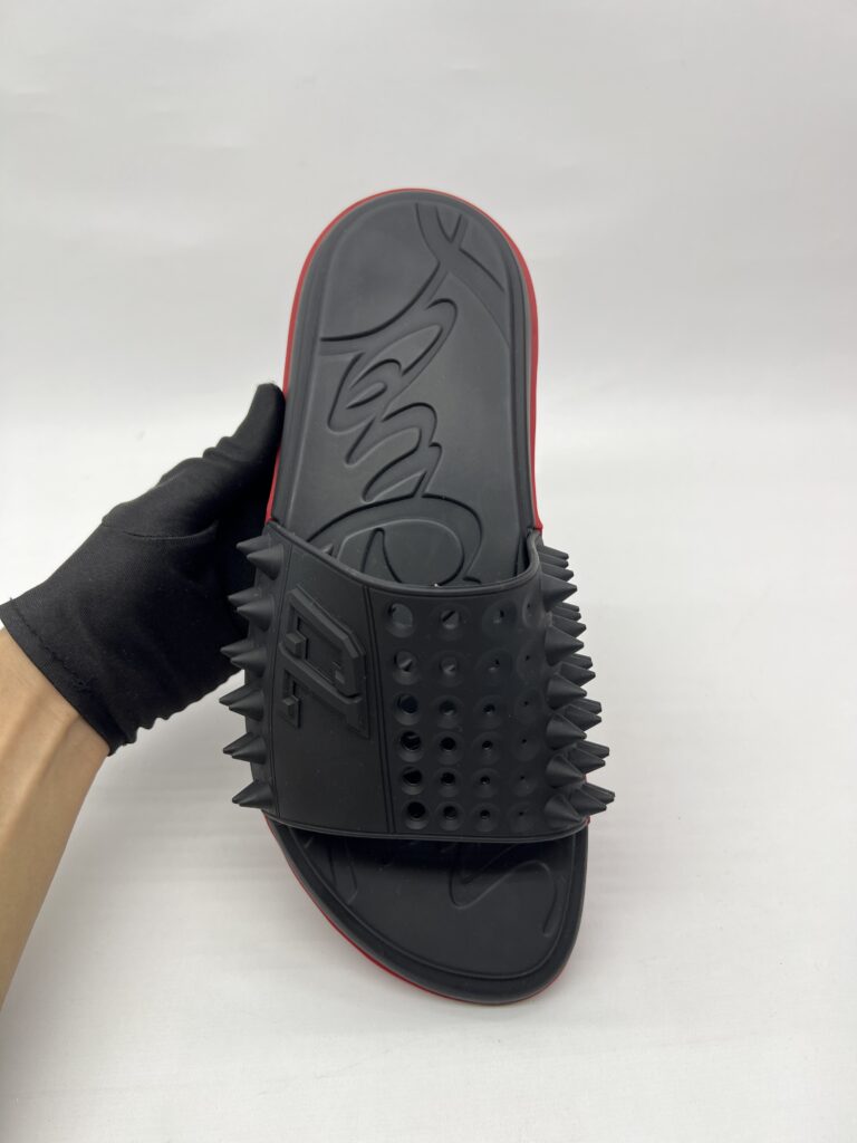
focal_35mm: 26
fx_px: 858
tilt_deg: -36.5
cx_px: 428
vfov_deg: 67.3
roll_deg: +0.5
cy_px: 572
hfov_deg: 53.1
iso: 32
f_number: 1.5
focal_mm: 5.7
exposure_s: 1/145
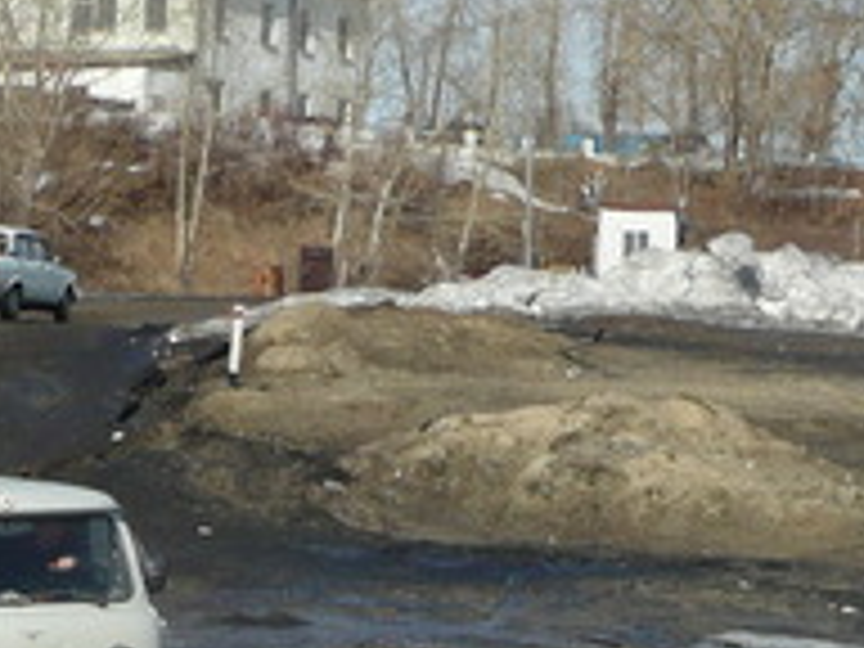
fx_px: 4093
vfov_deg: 8.9
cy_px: 776
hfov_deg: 12.0
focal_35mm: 164
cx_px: 459
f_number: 10
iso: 100
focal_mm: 7.3
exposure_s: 1/250
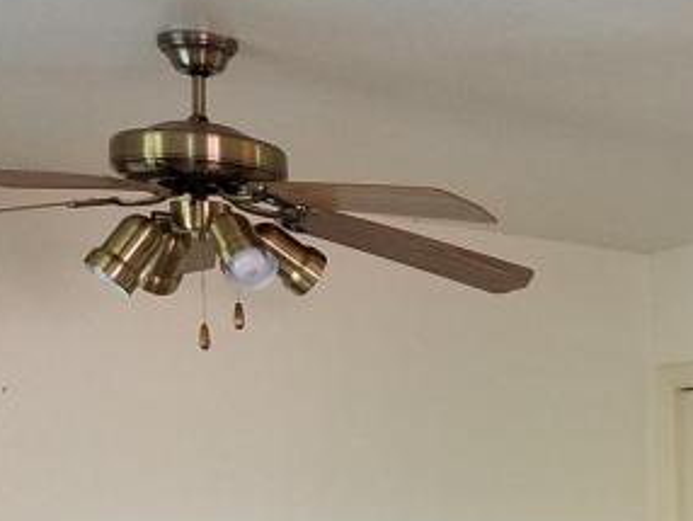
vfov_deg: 15.0
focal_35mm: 93
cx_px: 952
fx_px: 1863
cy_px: 739
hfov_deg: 19.1
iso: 160
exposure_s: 1/30
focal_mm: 4.2
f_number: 1.7
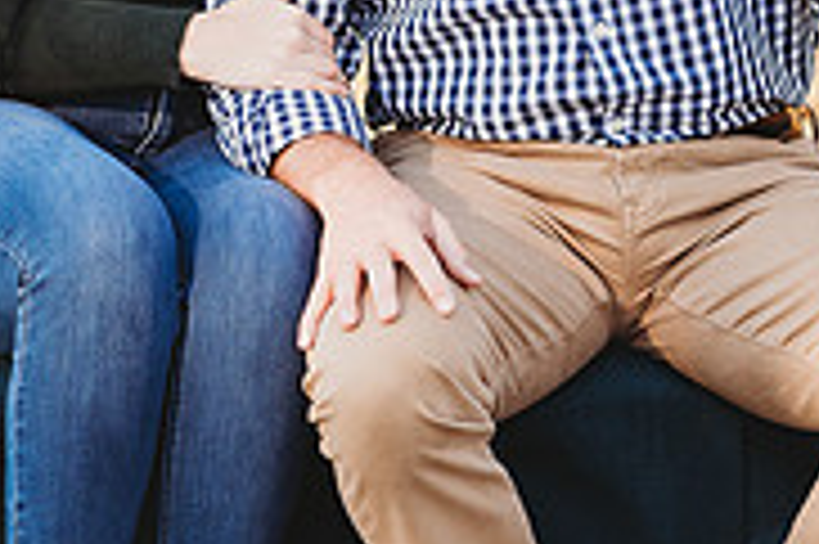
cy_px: -294
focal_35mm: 271
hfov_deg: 7.6
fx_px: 6160
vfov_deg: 5.0
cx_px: 351
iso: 200
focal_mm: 85
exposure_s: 1/640
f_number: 2.5
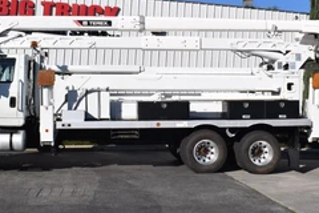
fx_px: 399
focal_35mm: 45
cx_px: 140
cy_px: 89
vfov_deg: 29.8
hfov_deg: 43.5
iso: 200
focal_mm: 18
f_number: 11
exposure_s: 1/500
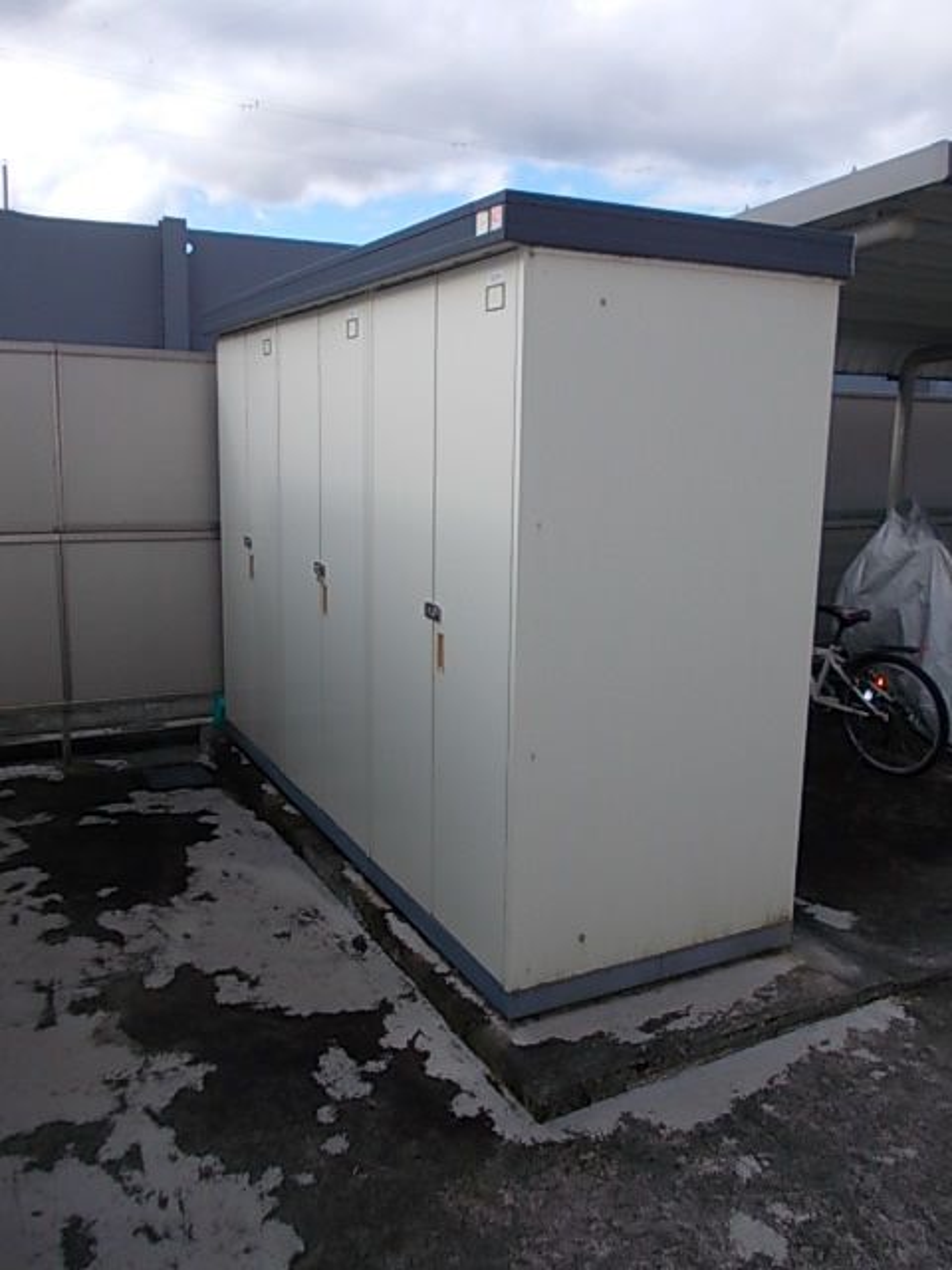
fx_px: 1027
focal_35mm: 28
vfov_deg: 63.4
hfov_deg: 49.7
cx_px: 476
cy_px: 635
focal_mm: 4
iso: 80
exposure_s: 1/200
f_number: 5.4
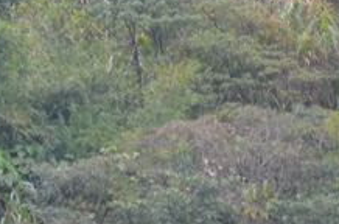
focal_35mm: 740
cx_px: -20
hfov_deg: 2.8
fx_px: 6951
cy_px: -291
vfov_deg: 1.8
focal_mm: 105
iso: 280
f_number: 5.6
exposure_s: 1/125
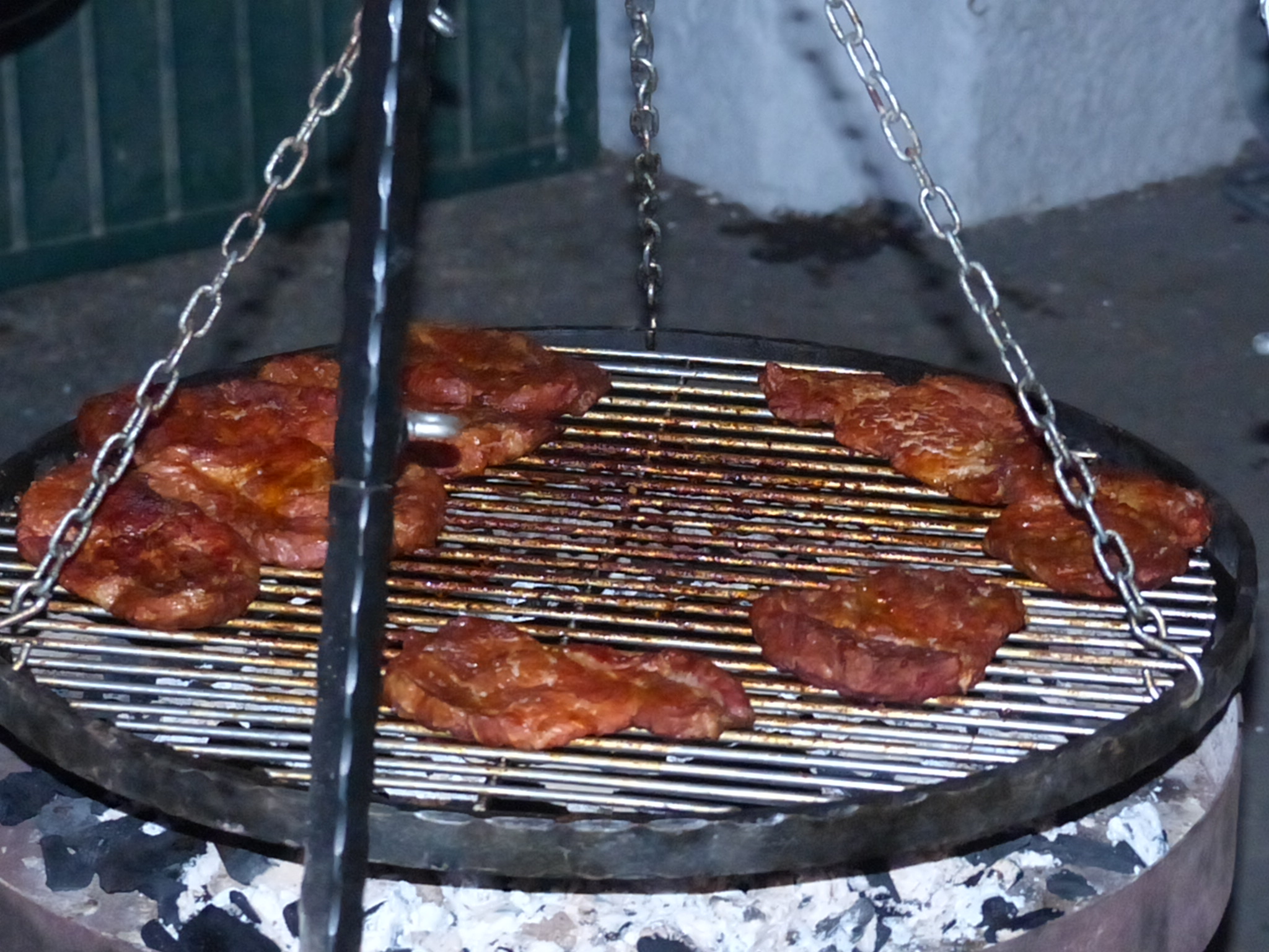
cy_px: 476
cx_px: 634
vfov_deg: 11.3
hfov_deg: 15.1
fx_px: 4802
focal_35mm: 131
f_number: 2.8
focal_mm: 23.5
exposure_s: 1/80
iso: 1600
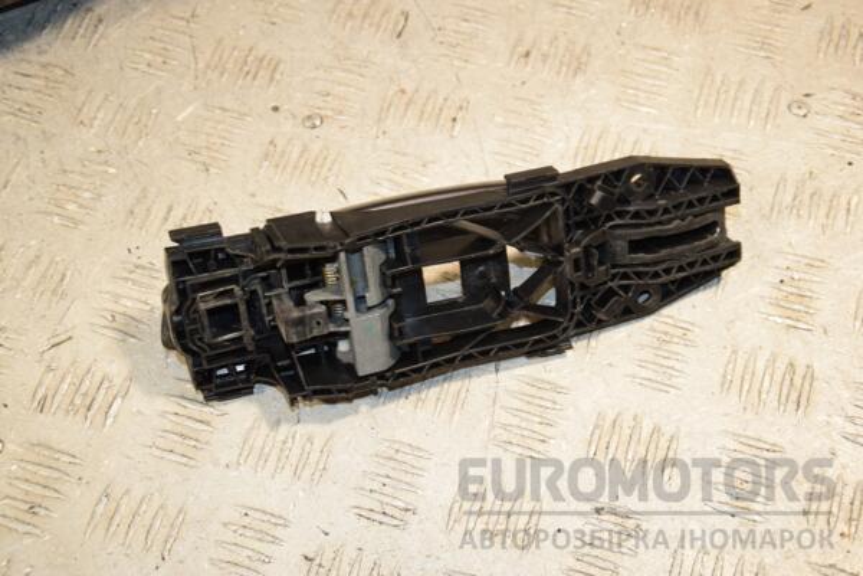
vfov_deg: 20.2
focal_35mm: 68
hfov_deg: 29.9
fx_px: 1618
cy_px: 288
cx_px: 432
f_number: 6.3
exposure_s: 1/200
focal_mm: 45
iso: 800
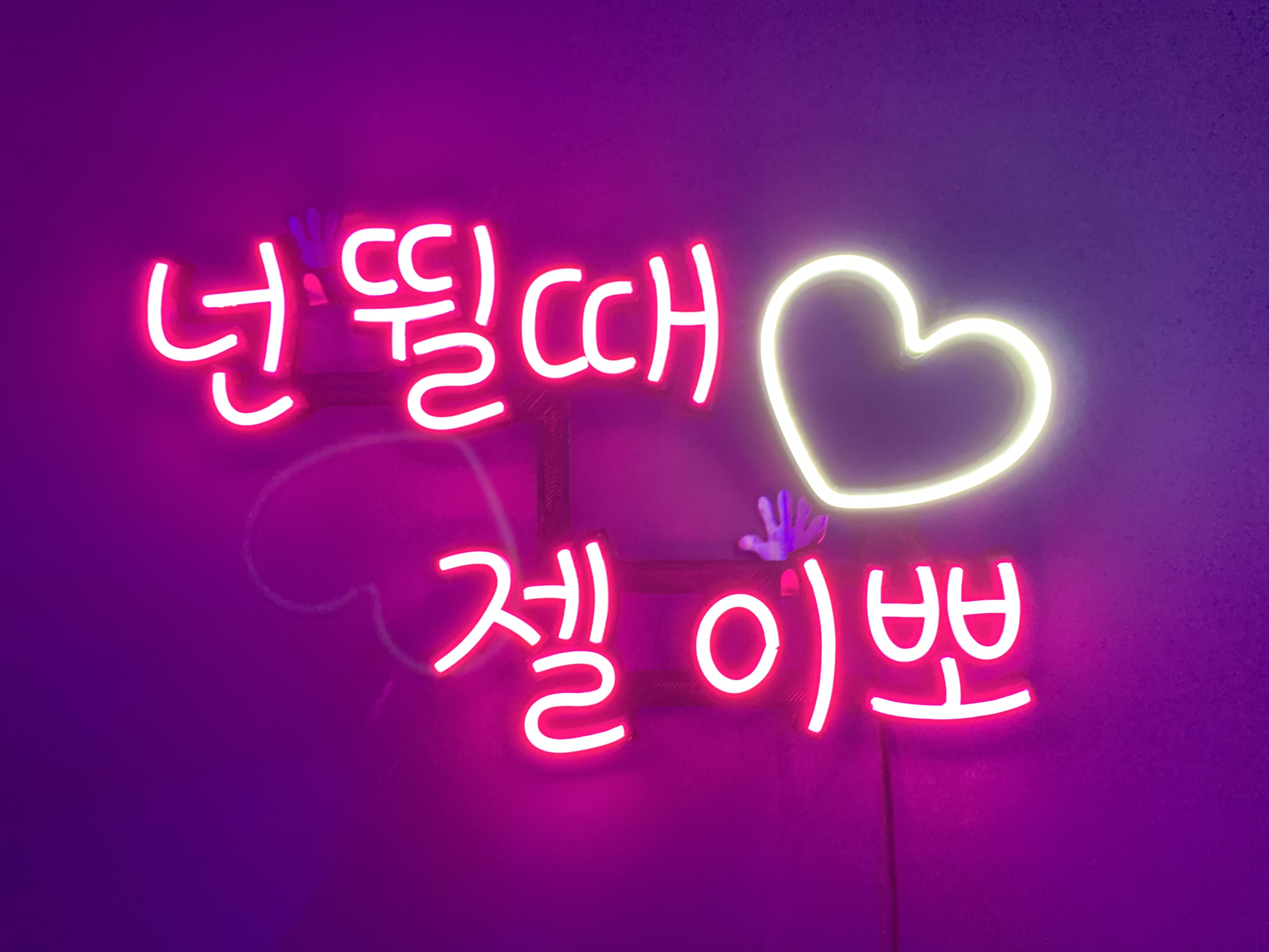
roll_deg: +0.7
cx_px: 634
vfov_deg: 53.1
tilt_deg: +1.5
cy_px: 476
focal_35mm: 26
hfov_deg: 67.3
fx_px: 953
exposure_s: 1/60
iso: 400
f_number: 1.8
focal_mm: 4.25
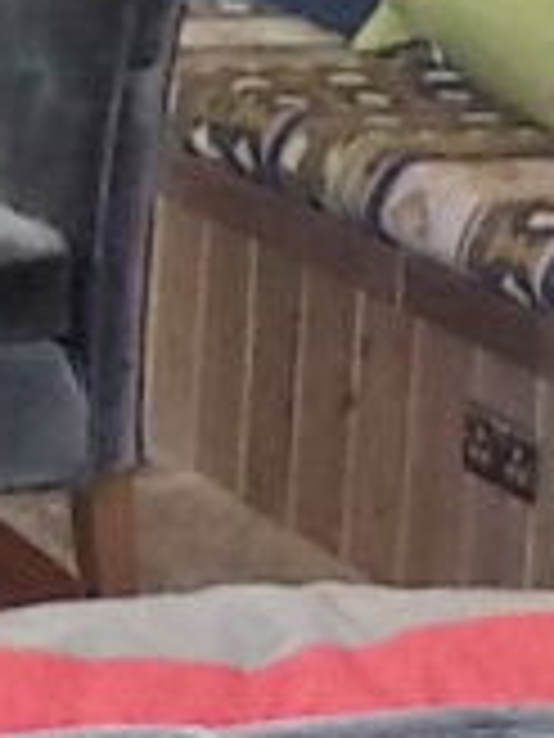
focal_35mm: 187
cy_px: -212
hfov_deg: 7.4
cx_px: -779
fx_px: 3990
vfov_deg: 10.4
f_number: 3.3
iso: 720
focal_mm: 4.1
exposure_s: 1/30
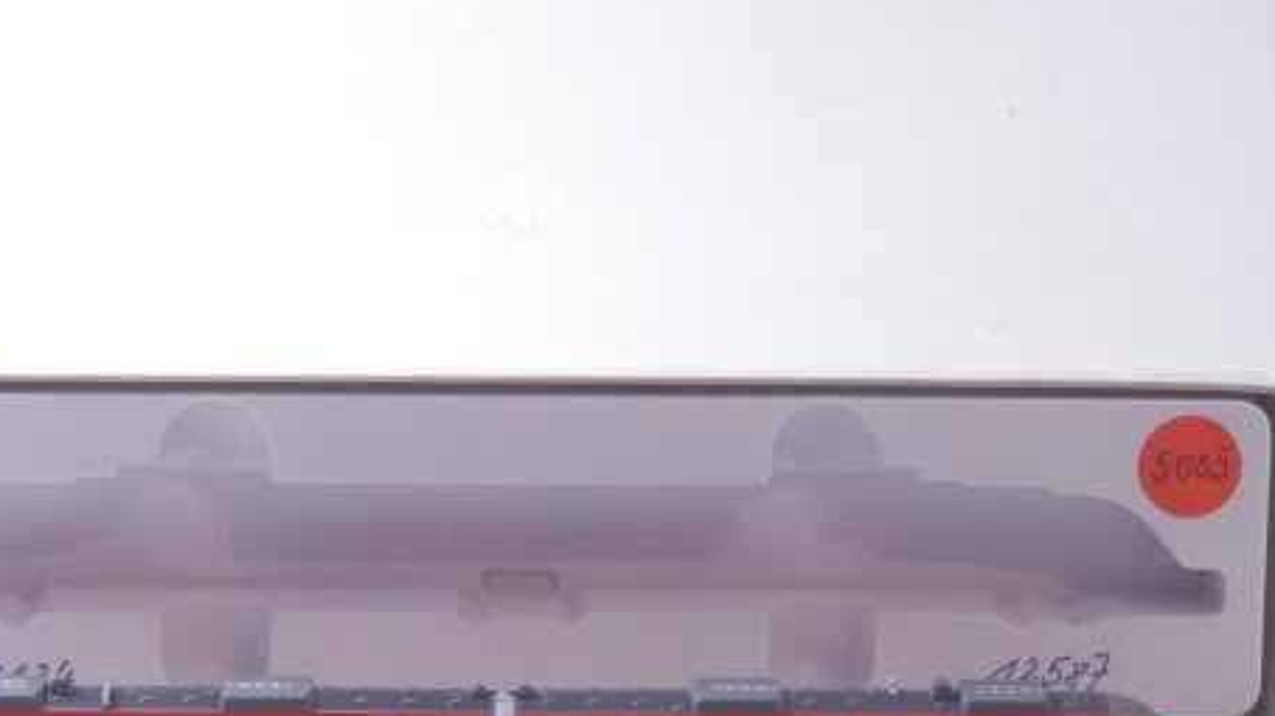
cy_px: 570
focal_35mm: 95
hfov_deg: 22.4
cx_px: 491
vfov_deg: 12.7
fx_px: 3211
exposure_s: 1/160
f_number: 4.4
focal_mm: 11.9
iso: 1000
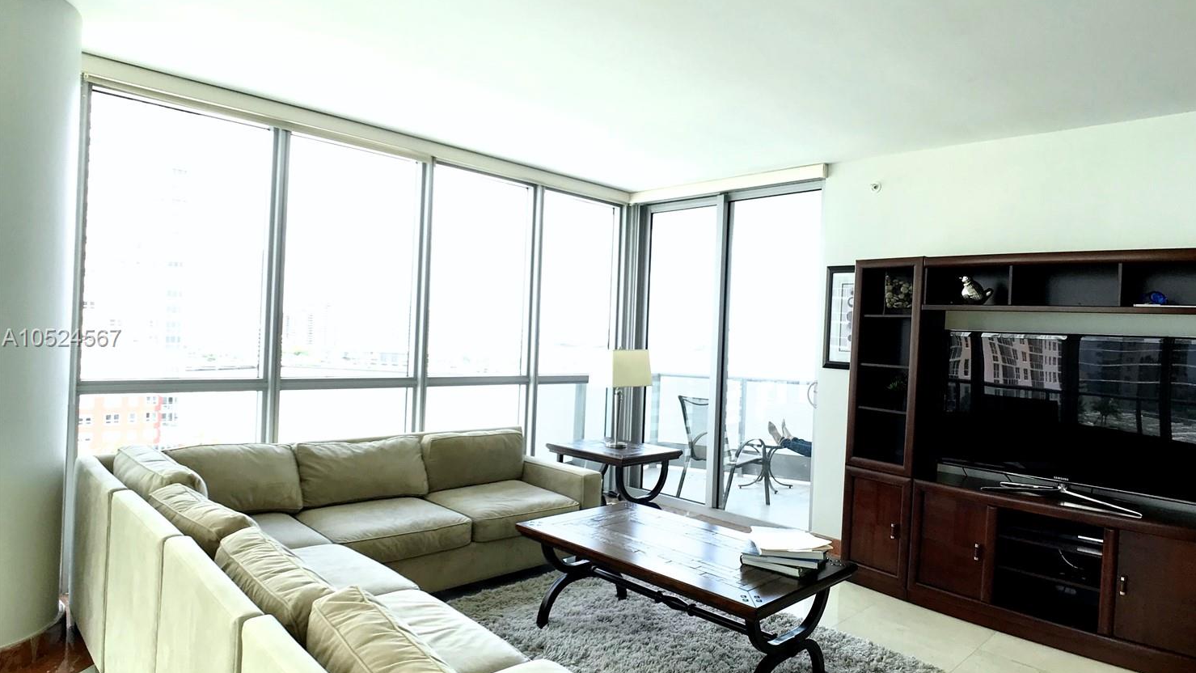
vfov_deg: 35.6
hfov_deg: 59.4
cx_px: 644
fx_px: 1047
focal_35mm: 33
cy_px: 339
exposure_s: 1/221
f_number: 1.8
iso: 20
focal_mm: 3.99
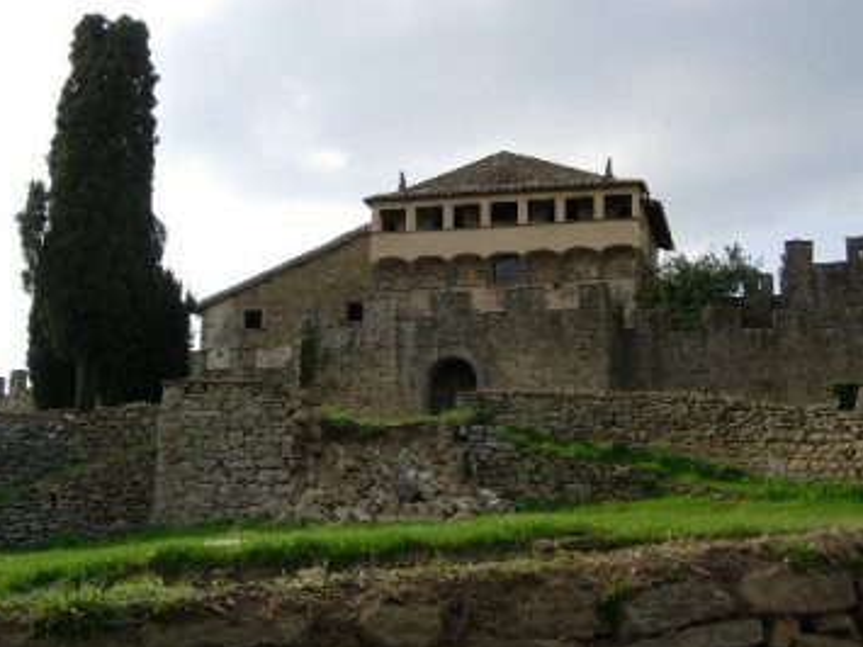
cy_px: 309
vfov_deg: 22.2
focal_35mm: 66
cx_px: 438
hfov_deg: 29.4
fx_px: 1645
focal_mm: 12.7
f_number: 3.5
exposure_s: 1/767
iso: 64
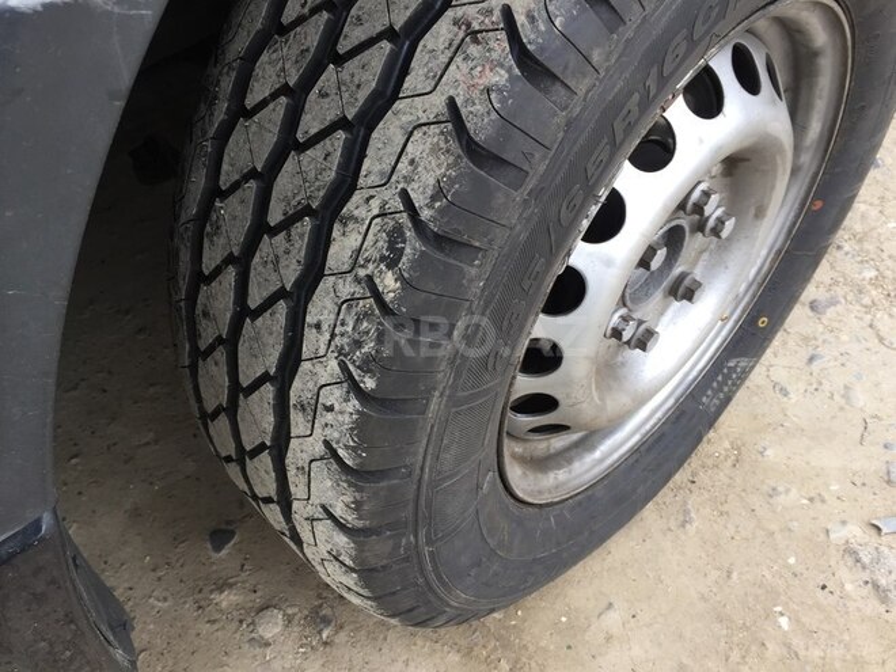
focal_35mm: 29
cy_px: 336
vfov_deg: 48.2
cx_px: 448
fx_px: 751
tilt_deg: -49.2
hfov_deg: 61.7
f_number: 2.2
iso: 32
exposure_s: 1/129
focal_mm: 4.15
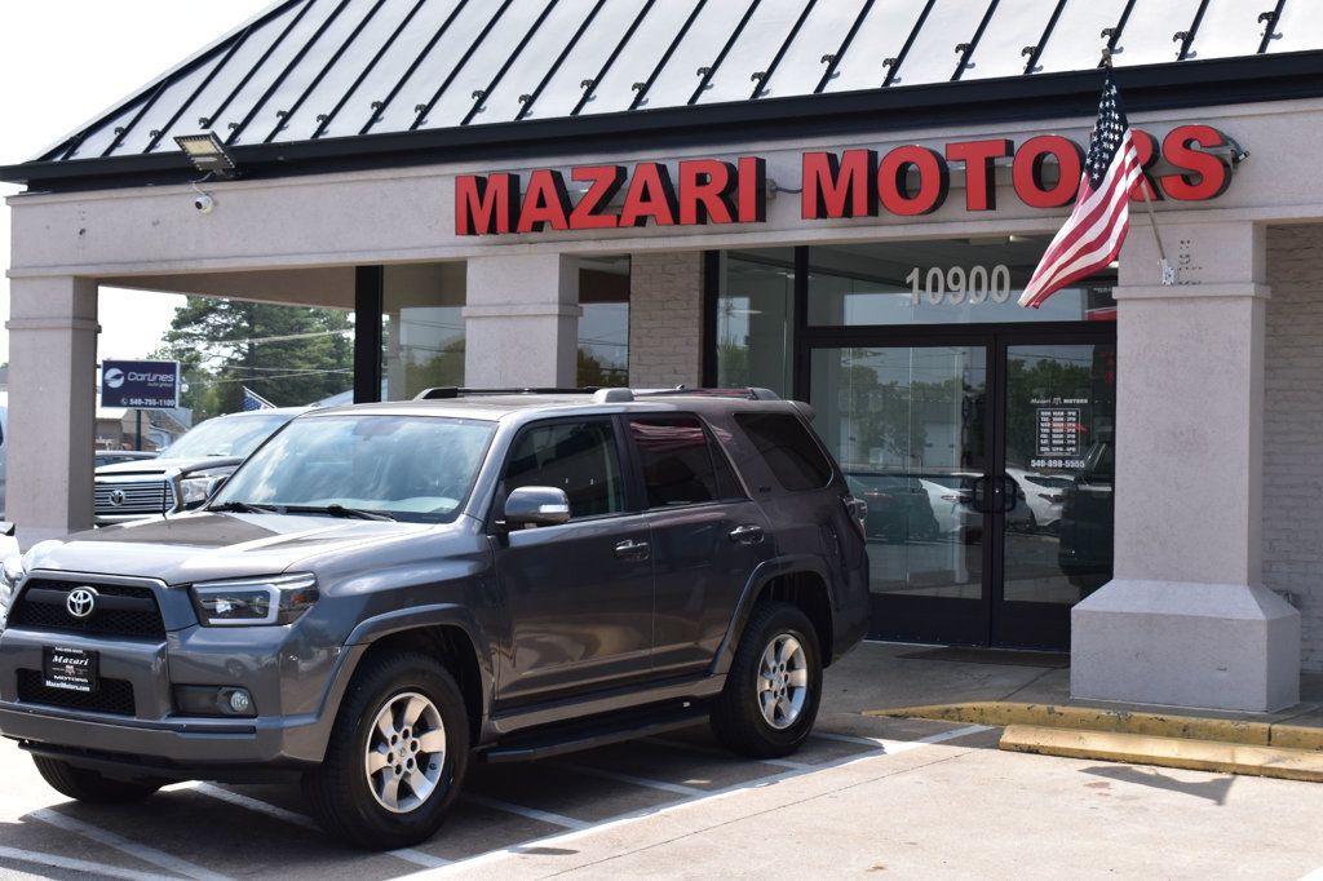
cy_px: 440
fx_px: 2094
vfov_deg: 23.8
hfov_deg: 35.1
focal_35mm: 57
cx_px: 662
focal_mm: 38
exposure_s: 1/320
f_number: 10
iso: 400
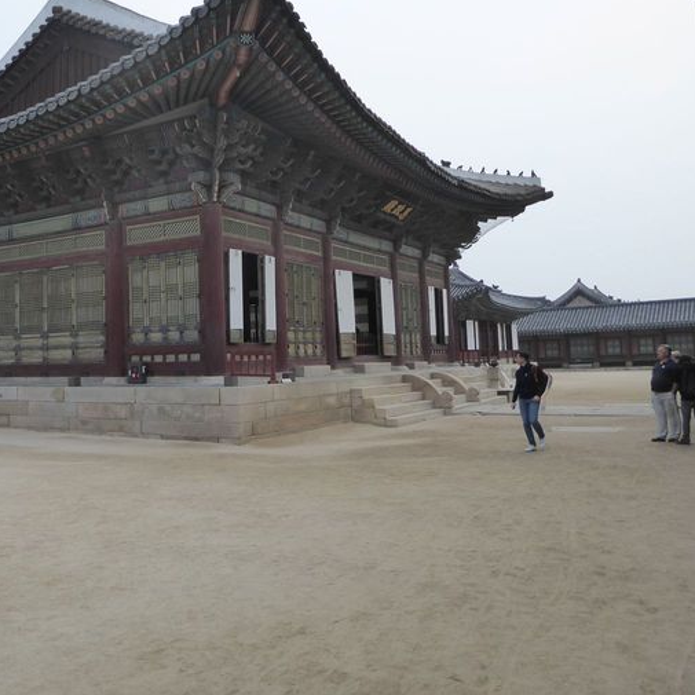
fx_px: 795
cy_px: 295
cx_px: 193
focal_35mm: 35
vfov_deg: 47.1
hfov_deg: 45.9
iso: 160
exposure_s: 1/500
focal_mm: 4.3
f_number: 3.3
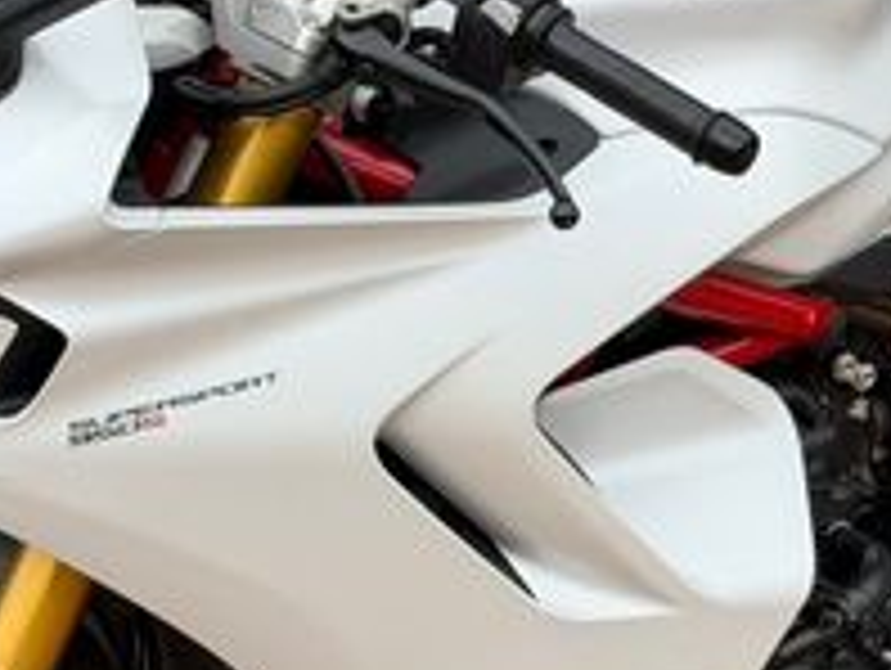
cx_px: 558
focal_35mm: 155
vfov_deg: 9.5
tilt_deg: -9.3
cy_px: 661
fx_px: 3994
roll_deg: +1.4
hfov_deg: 12.7
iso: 64
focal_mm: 6.76
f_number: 1.78
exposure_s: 1/1754
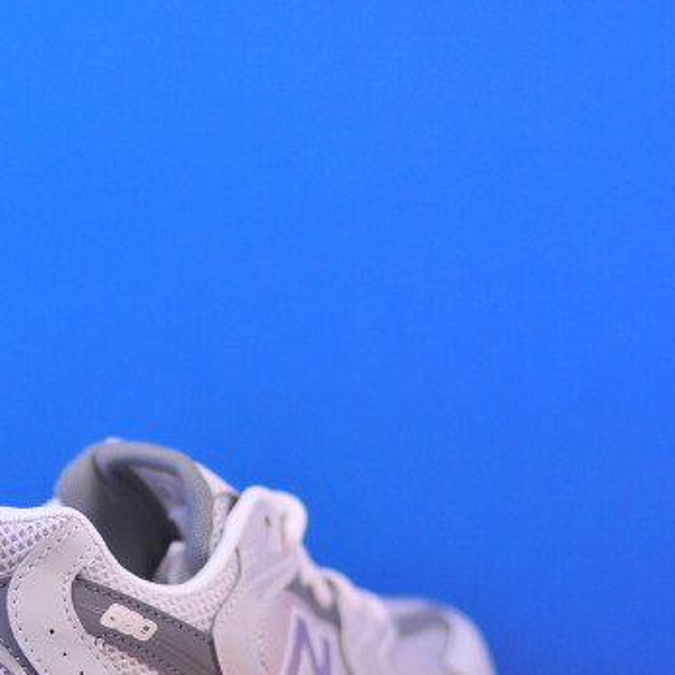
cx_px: -8
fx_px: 3221
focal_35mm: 146
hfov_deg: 11.8
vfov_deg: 11.9
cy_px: 465
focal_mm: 50
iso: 250
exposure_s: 1/320
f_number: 2.2
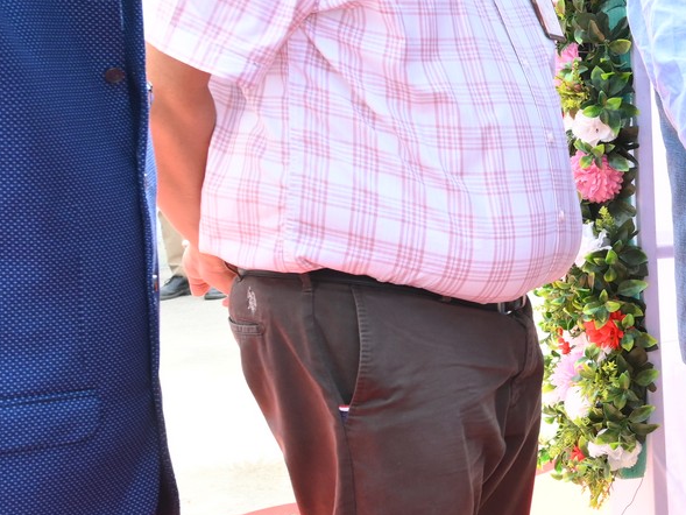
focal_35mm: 89
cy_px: 302
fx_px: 1764
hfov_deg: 18.4
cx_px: 1150
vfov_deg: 16.6
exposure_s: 1/160
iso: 400
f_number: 6.3
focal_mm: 24
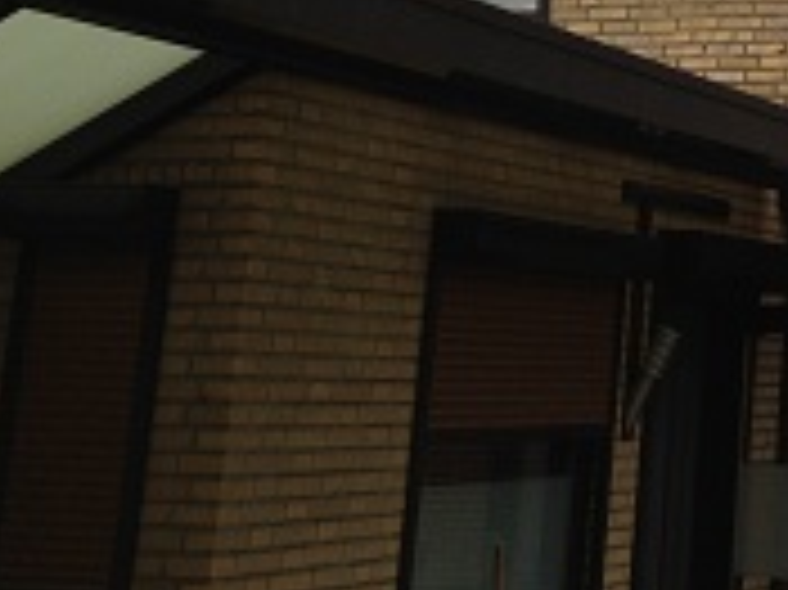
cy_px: -158
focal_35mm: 98
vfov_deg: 14.5
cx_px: 1076
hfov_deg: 18.4
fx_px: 2229
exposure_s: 1/1330
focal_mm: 4.28
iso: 64
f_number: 2.4
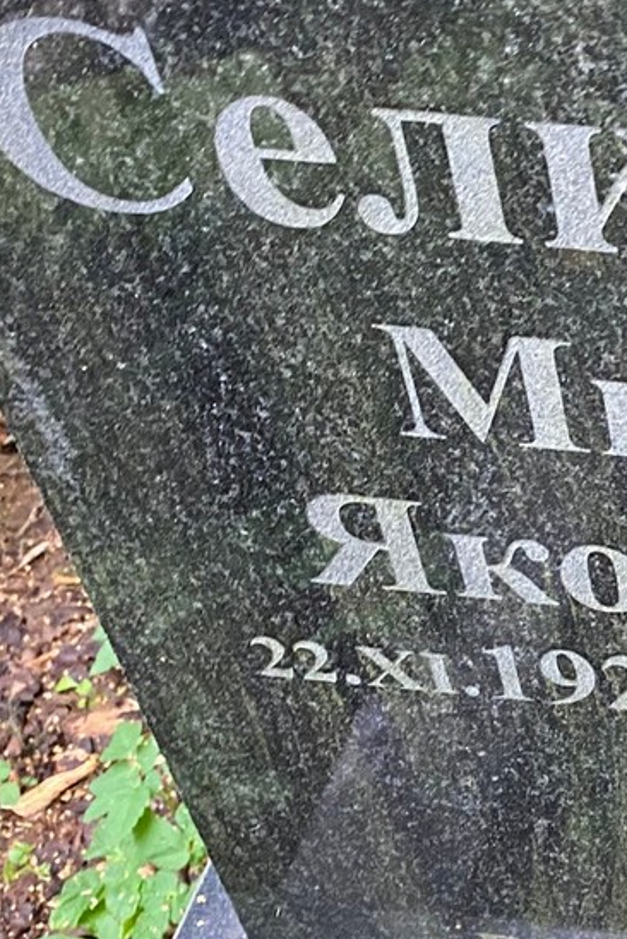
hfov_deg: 16.9
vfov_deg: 28.3
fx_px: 1852
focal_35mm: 71
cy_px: 617
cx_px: 1006
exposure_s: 1/60
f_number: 1.8
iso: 250
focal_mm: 4.25
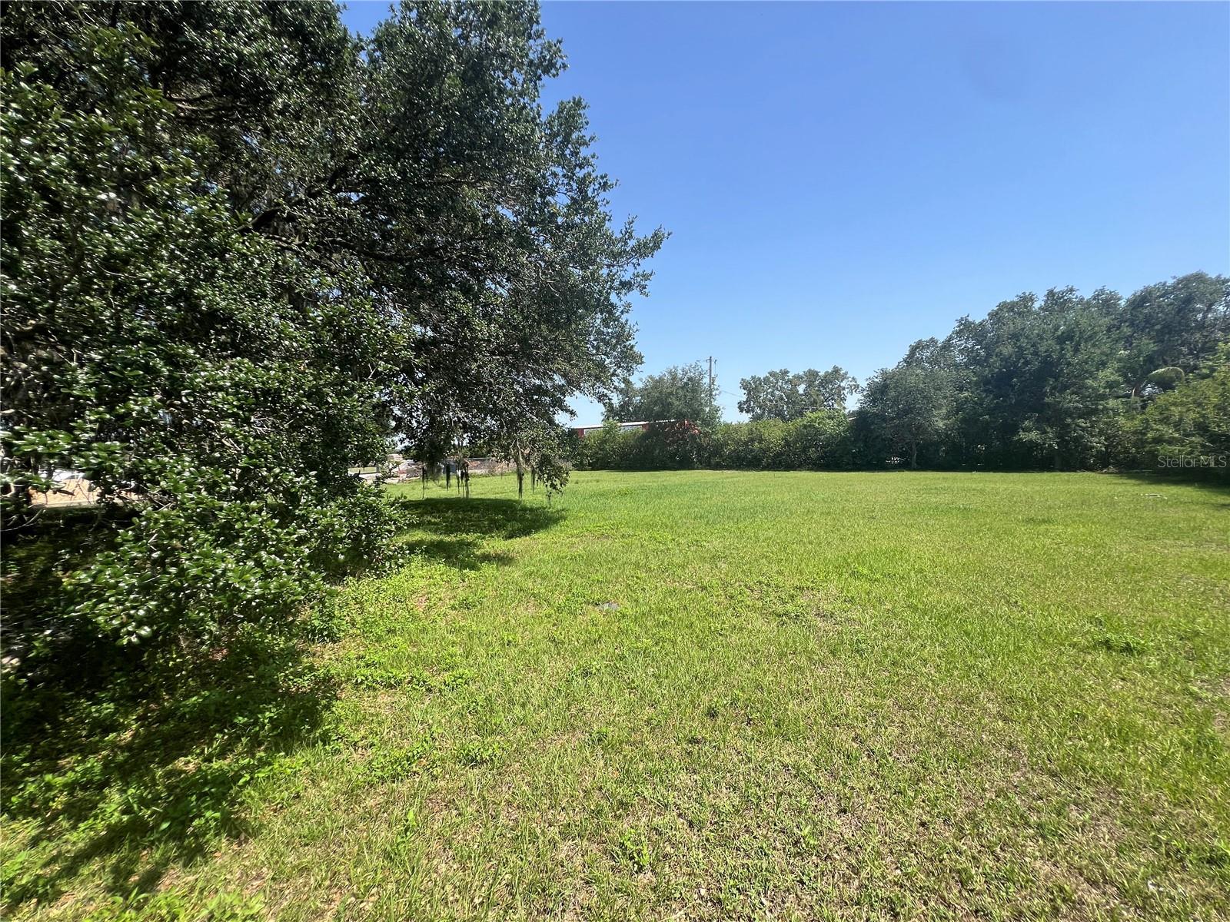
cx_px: 615
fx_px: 462
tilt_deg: -2.3
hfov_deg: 106.2
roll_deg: +2.3
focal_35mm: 13
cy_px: 461
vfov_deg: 89.9
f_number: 1.8
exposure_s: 1/986
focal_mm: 1.57
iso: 32
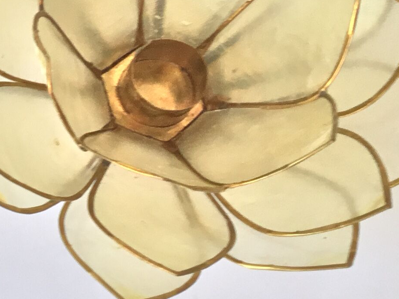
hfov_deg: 16.9
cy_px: 20
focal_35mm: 110
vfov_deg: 13.3
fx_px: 1268
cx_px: -106
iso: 32
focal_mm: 3.3
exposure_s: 1/33
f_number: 2.4
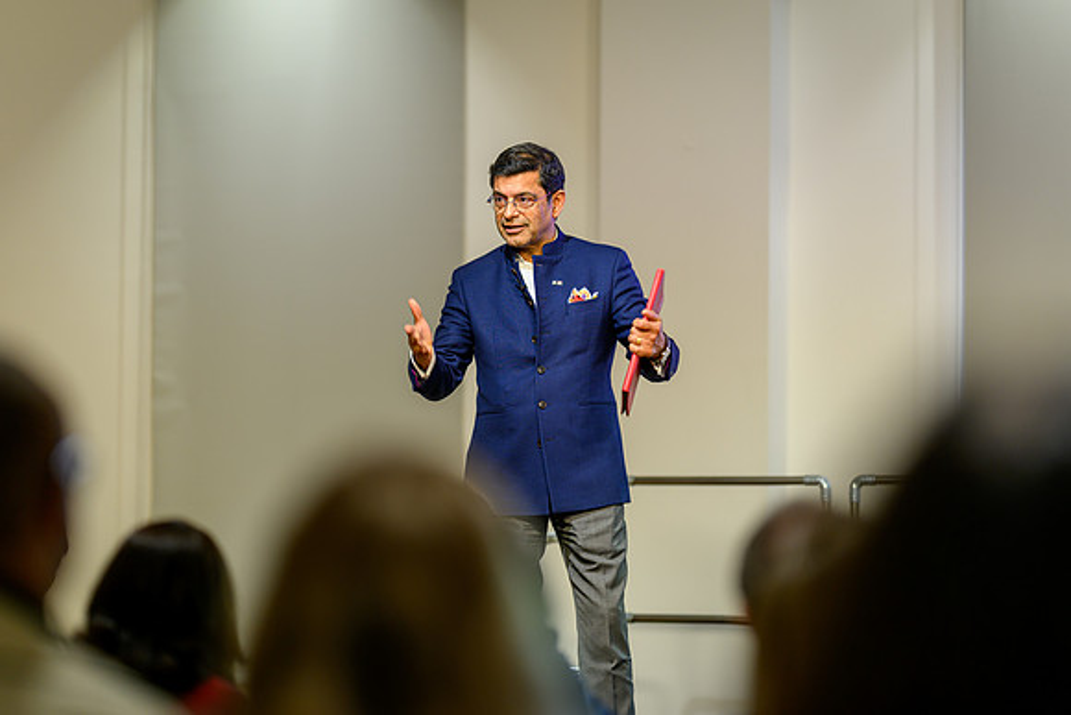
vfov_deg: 9.9
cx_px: 536
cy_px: 358
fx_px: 4106
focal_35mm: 138
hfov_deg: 14.9
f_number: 1.8
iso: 280
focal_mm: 135
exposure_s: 1/160
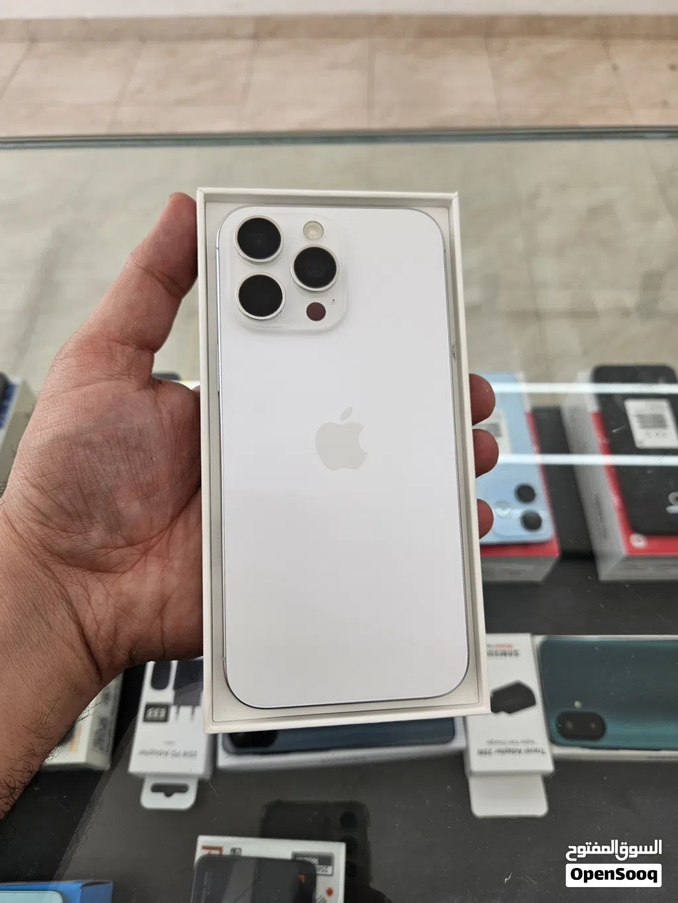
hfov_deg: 58.9
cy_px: 452
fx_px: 601
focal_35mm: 23
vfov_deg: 73.9
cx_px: 339
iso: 25
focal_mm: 5.4
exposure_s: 1/192
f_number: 1.8
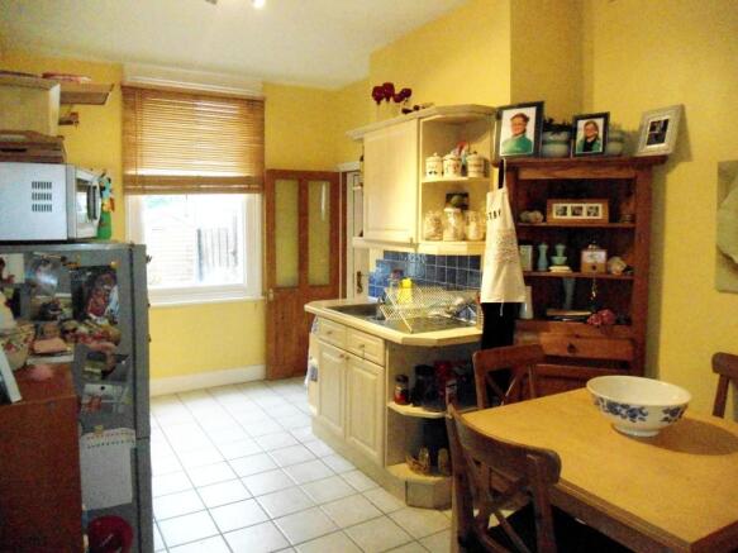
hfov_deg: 67.3
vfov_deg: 53.0
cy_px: 276
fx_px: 554
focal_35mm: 26
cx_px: 369
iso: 800
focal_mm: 4.7
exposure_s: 1/50
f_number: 2.8
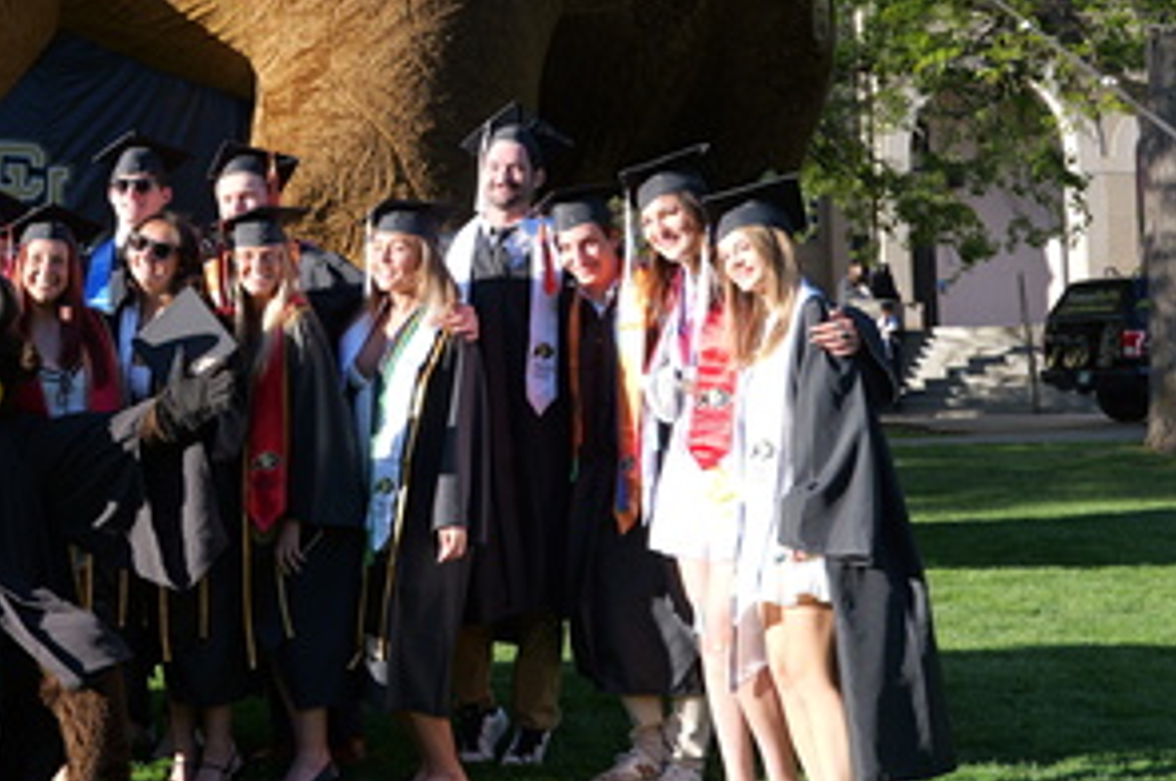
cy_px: 247
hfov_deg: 32.7
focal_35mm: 57
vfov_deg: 23.6
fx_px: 1860
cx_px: 44
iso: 250
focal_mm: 28
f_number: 5
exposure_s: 1/500
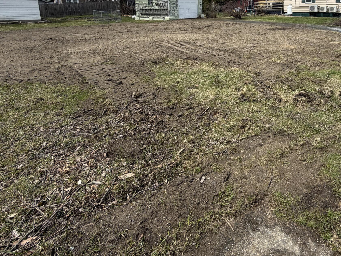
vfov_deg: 52.0
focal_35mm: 25
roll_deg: -0.4
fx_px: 246
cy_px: 58
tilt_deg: -11.8
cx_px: 246
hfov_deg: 66.1
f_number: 2.2
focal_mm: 2.22
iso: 20
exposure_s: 1/770
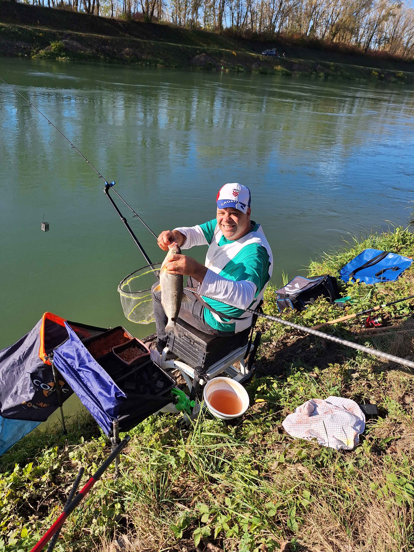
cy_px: 276
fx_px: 367
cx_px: 207
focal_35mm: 23
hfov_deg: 58.9
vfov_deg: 73.9
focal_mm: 5.54
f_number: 1.8
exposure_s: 1/2092
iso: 40
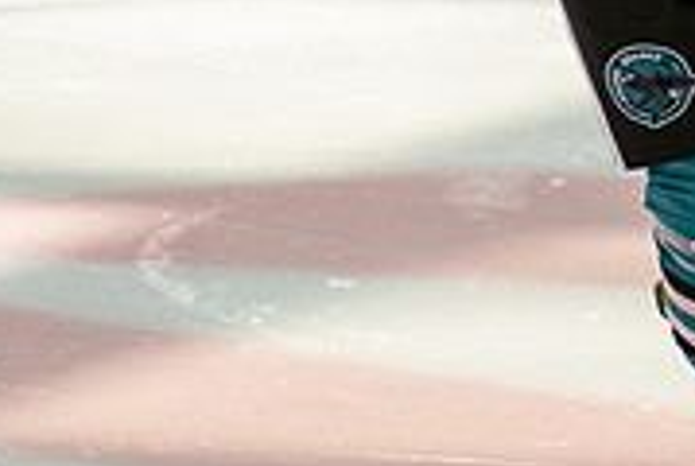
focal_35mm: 637
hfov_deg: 3.2
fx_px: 12318
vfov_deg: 2.2
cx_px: 522
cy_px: -215
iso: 1600
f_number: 3.2
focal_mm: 166
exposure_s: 1/5000
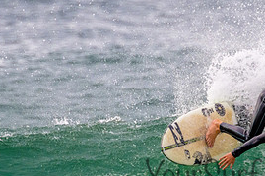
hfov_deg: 0.9
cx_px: 163
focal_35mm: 2234
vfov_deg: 0.6
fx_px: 16434
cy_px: 110
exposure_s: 1/2000
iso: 2000
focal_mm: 800
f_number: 11
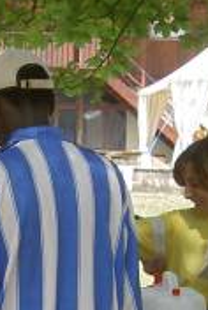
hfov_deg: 7.5
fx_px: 1588
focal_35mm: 184
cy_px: 317
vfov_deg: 11.0
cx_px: 33
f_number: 4.7
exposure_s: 1/125
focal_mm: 8
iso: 100
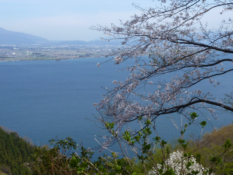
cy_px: 88
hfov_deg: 34.9
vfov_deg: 26.6
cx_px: 116
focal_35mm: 55
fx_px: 370
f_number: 4.5
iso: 80
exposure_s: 1/500
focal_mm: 5
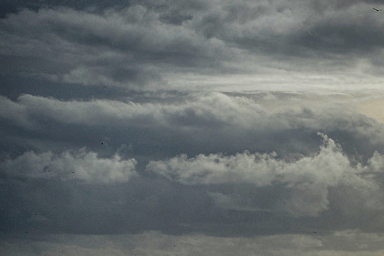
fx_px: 2121
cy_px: 356
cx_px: 508
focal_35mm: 199
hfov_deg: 10.1
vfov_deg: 6.8
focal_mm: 66
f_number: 7.1
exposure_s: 1/1600
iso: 250
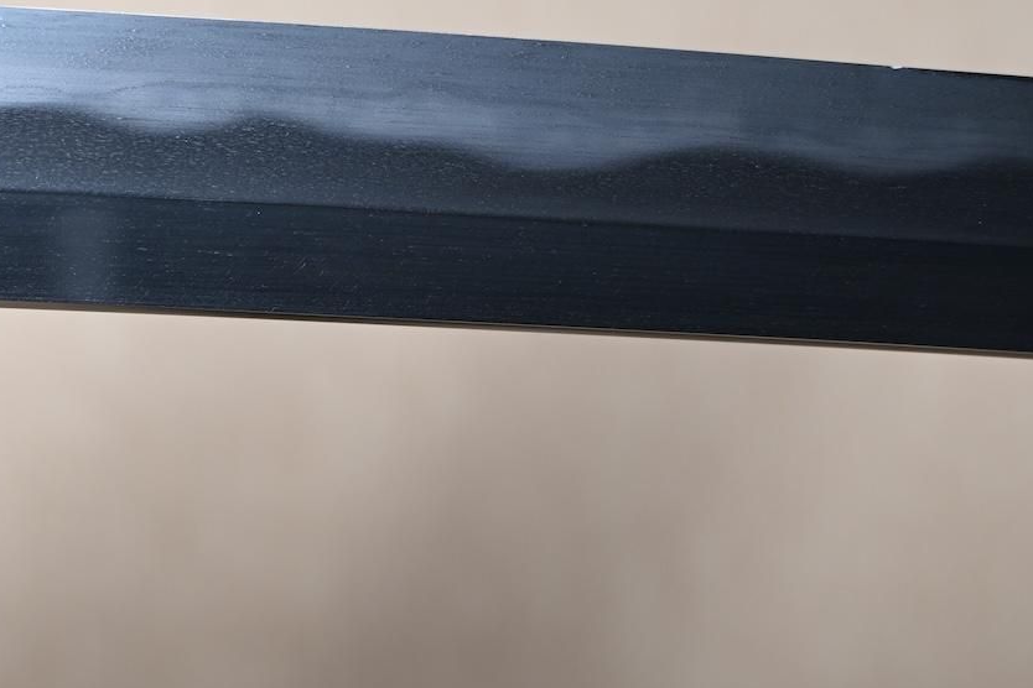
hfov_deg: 15.6
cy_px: 180
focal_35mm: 131
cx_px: 358
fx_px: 3759
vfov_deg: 10.4
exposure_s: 1
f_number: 4.8
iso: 100
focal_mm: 52
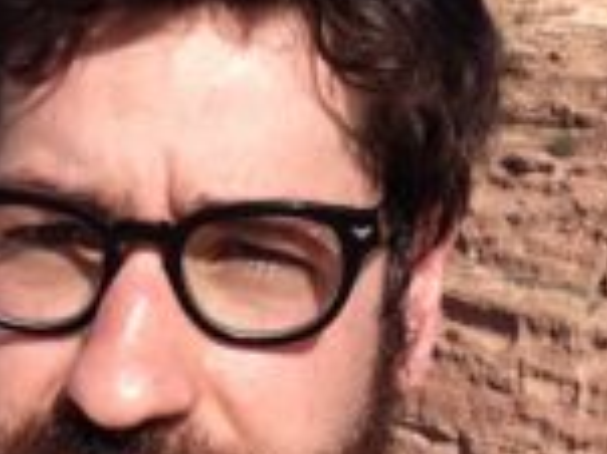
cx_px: 24
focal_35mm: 93
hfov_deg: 20.5
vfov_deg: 15.7
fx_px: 1629
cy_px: 52
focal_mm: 2.18
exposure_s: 1/1647
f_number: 2.4
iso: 32
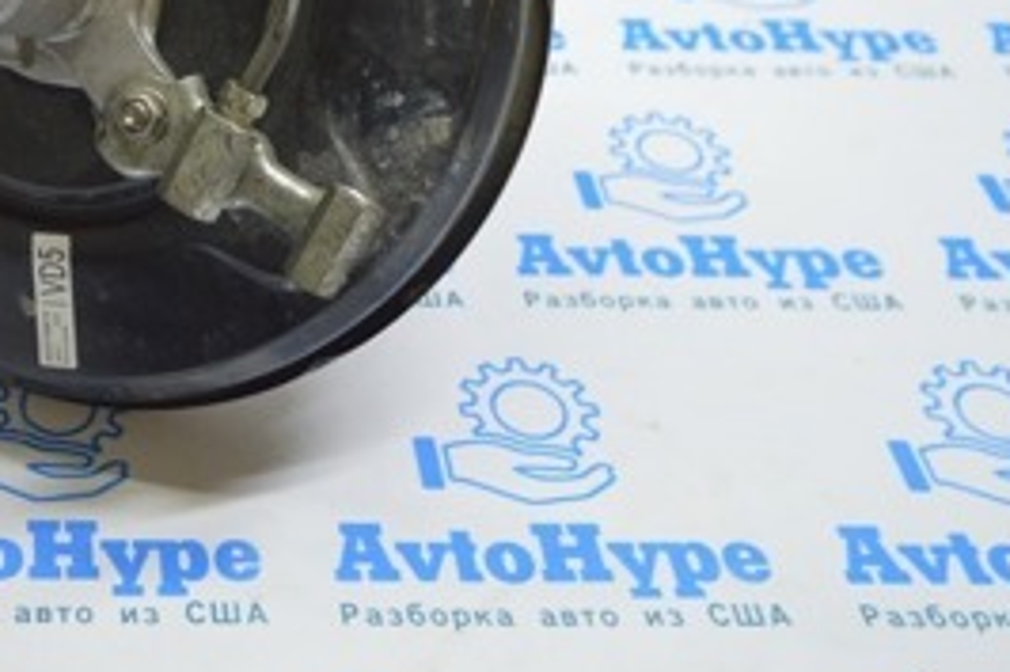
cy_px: -51
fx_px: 1822
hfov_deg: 28.7
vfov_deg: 20.0
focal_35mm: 65
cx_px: -34
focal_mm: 18
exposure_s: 1/50
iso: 400
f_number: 3.5
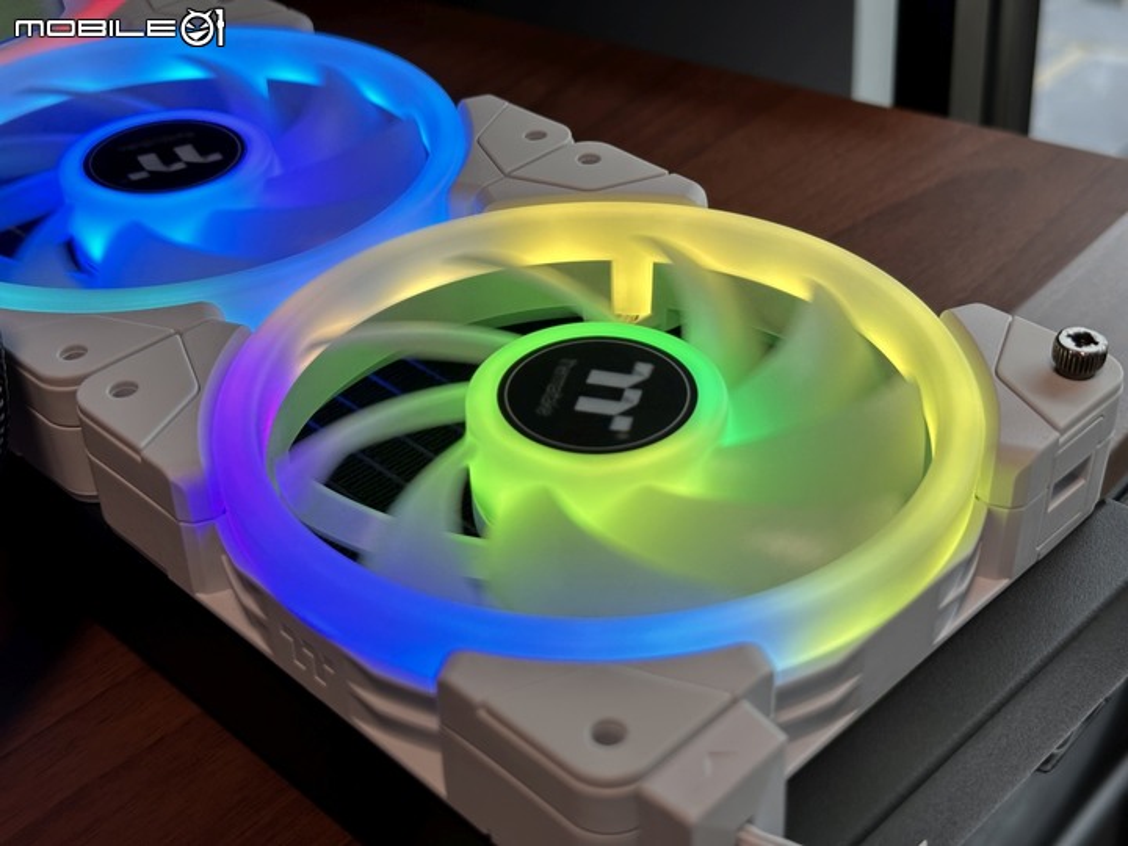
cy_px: 423
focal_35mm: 48
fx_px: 1564
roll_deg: +5.0
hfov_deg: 39.7
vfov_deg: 30.3
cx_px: 564
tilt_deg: -33.7
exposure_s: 1/127
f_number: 1.78
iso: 80
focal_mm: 6.86
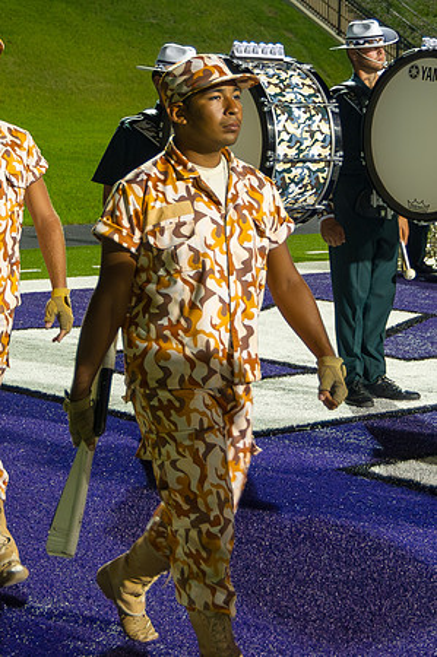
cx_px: 210
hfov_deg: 14.9
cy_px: 215
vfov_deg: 22.2
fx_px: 1671
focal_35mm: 92
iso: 2200
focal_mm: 45
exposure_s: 1/160
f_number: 4.5
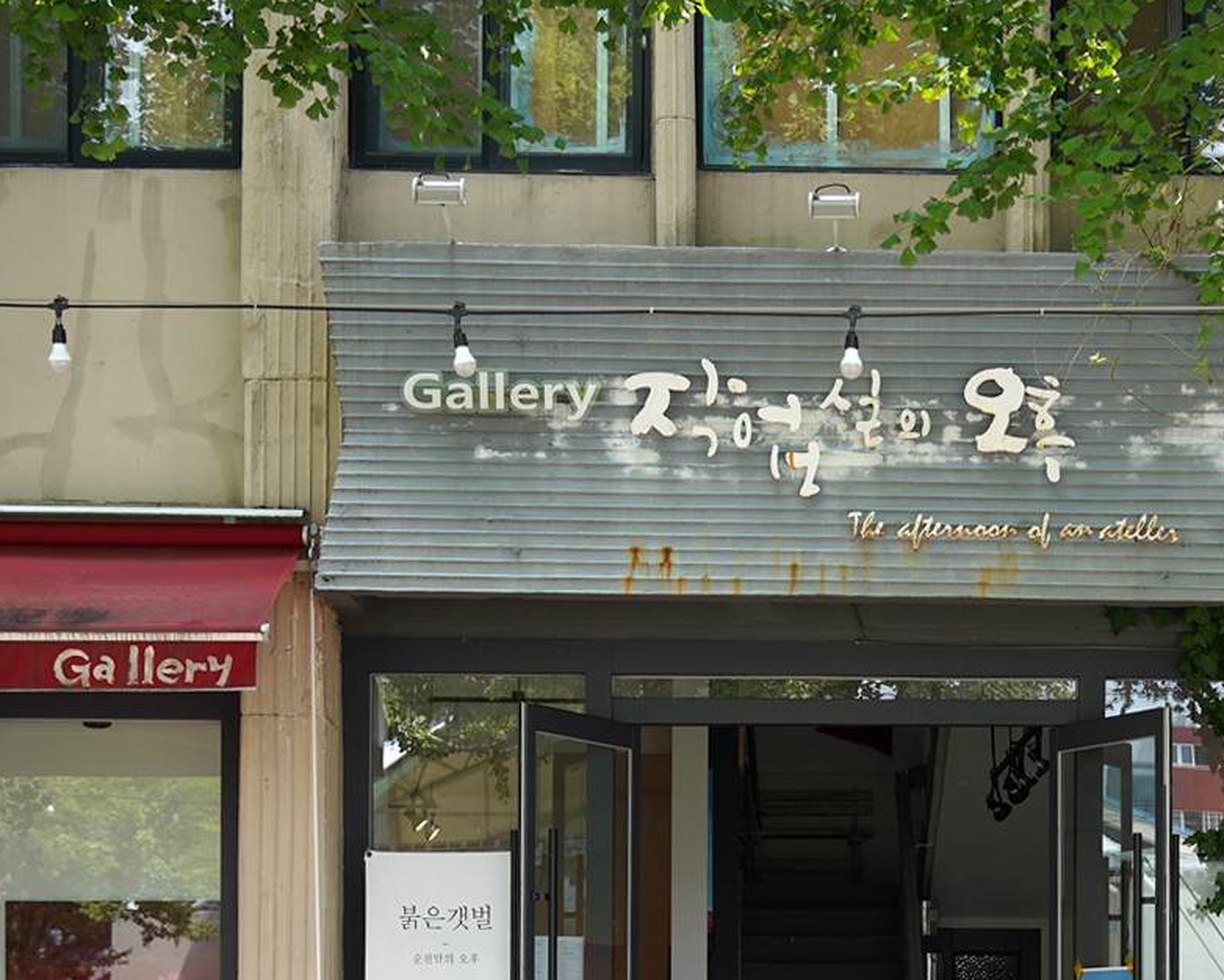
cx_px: 933
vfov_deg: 17.8
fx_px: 3044
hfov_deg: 22.5
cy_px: 1000
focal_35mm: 84
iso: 100
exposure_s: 1/100
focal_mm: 35
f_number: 4.5
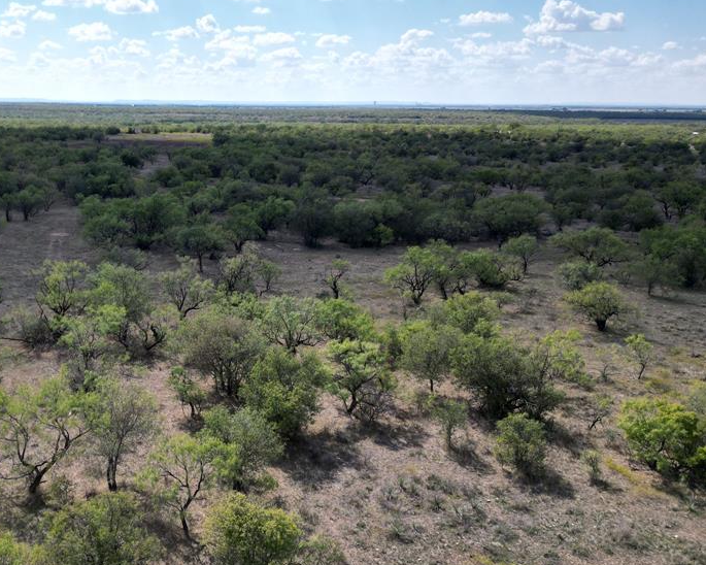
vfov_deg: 42.2
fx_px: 731
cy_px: 280
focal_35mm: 35
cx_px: 200
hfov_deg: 50.0
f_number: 1.7
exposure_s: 1/3000
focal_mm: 6.72
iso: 100
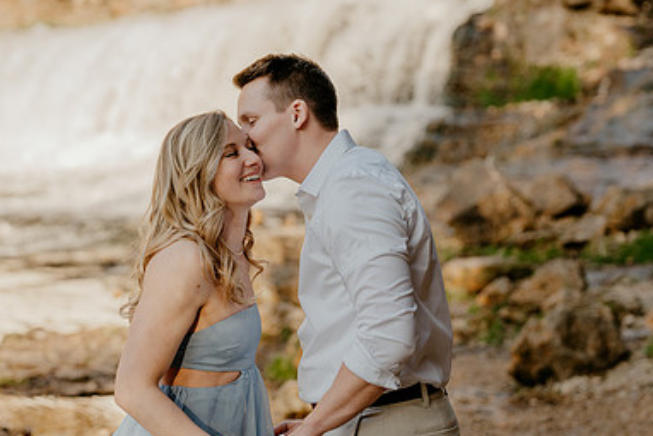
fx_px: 1379
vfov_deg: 18.0
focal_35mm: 76
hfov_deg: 26.6
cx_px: 256
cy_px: 213
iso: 125
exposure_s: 1/800
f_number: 2
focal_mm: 50
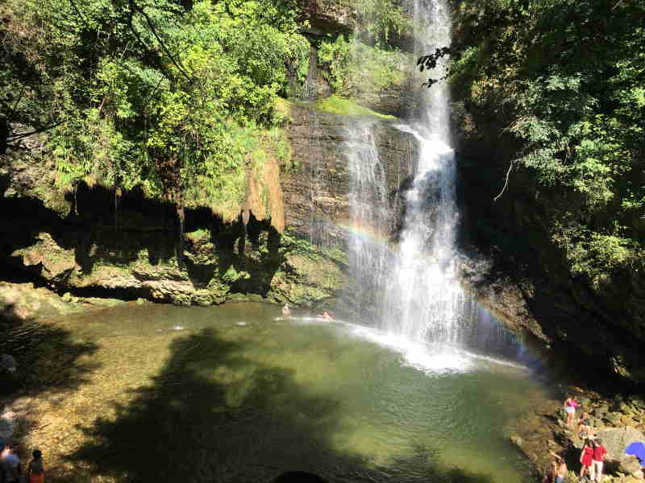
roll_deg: -3.4
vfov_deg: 48.2
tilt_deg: -10.3
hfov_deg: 61.7
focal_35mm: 29
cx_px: 322
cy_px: 242
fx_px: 540
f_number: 2.2
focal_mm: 4.15
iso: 25
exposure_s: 1/553
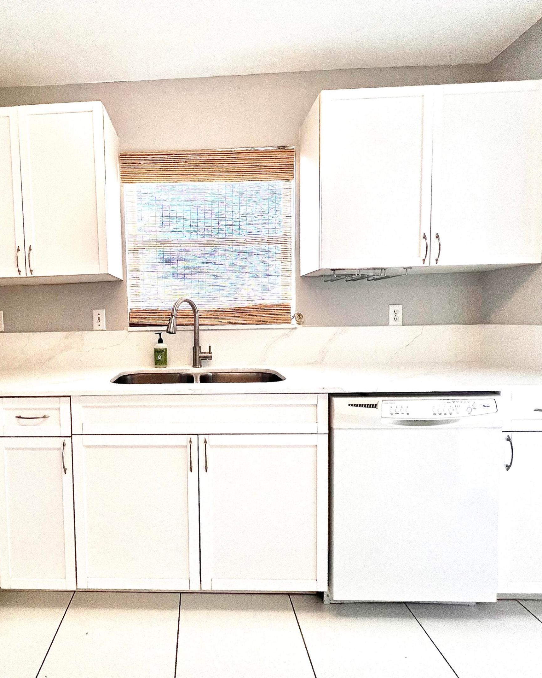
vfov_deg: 89.6
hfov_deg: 74.8
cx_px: 185
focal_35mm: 17
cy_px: 338
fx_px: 341
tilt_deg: -3.1
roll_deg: +2.1
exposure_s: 1/120
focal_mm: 1.57
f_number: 1.8
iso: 64
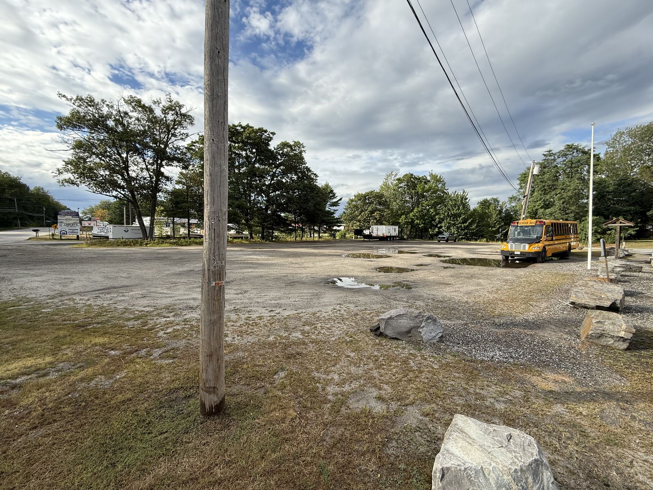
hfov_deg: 102.1
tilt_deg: -2.0
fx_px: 264
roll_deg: +0.2
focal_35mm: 14
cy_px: 245
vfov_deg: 85.7
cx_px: 326
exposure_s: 1/876
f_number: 2.2
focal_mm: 2.22
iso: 50
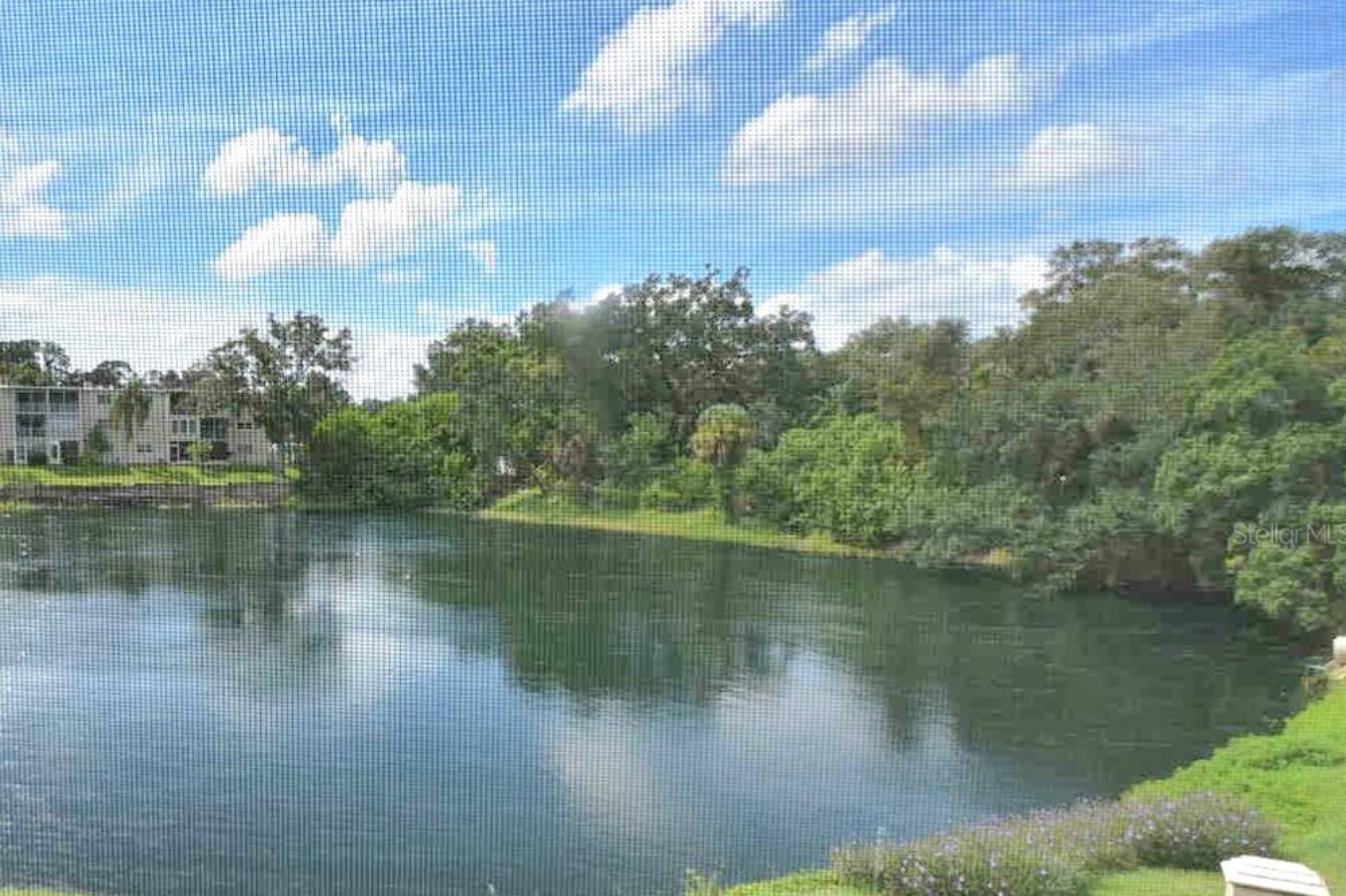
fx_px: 897
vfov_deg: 52.8
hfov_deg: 67.3
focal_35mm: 24
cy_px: 533
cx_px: 281
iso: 200
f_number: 10
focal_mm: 10
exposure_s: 1/400
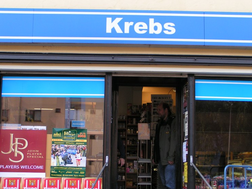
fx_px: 473
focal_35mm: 65
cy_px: 96
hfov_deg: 29.8
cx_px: 124
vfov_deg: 22.6
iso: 50
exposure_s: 1/100
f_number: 4
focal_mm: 9.2
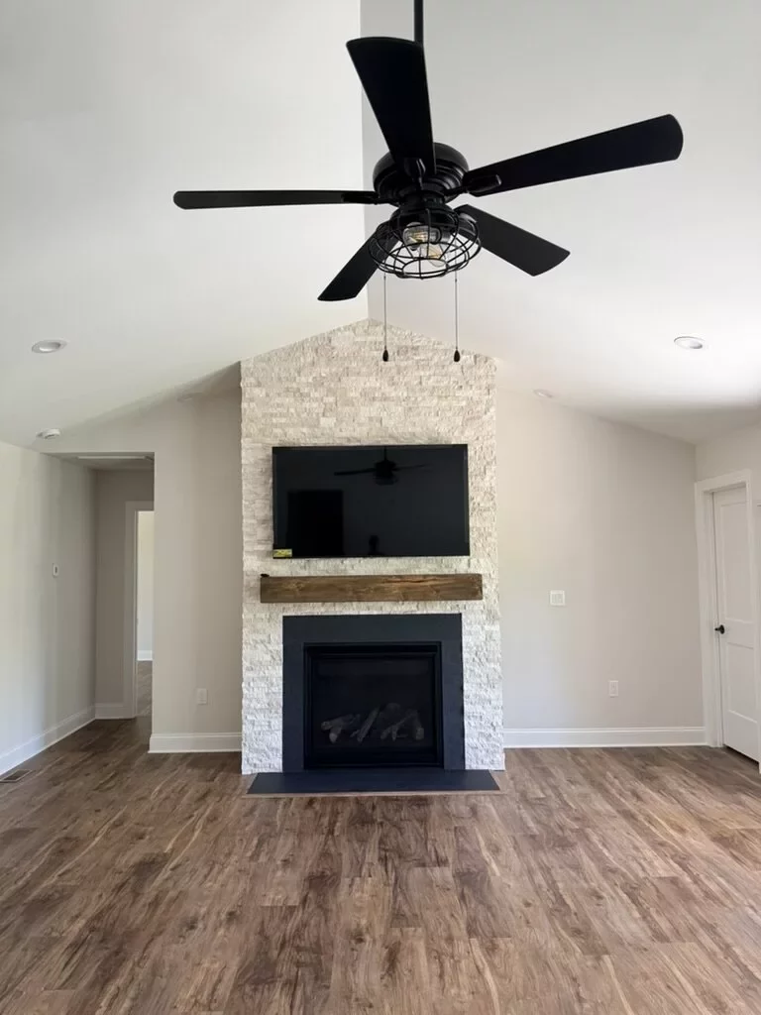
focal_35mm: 24
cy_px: 508
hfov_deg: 56.8
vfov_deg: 71.6
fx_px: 703
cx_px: 380
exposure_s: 1/121
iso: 160
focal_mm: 6.76
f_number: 1.78
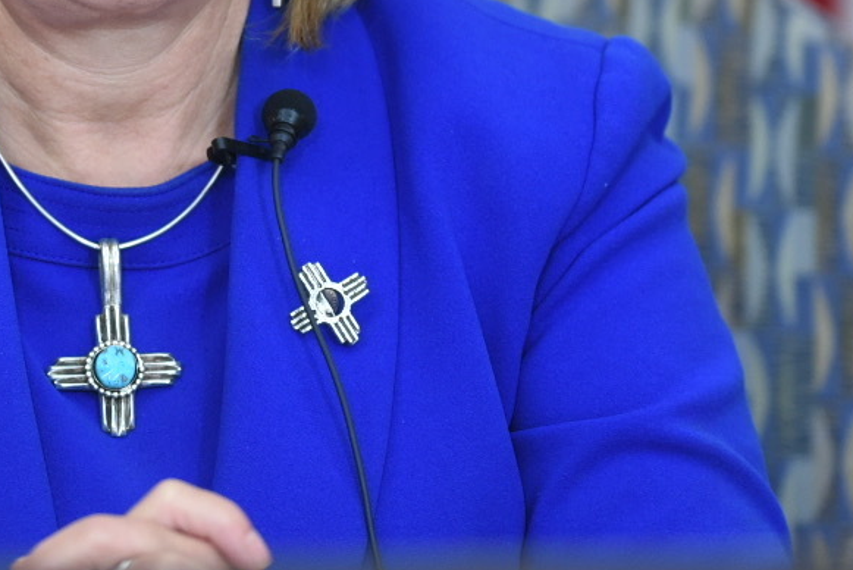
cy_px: 22
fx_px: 19818
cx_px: 115
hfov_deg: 2.5
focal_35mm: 836
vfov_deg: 1.6
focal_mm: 300
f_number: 2.8
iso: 1600
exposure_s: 1/125
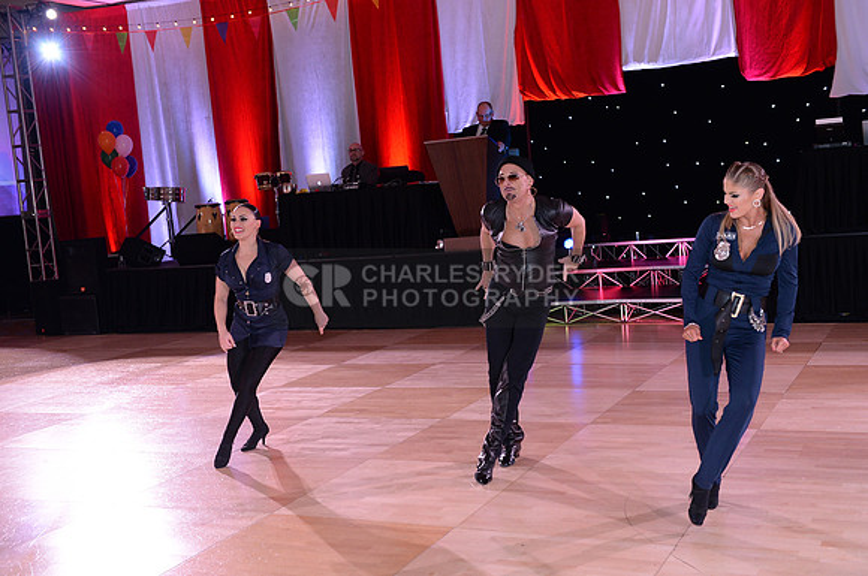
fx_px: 1156
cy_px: 288
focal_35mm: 48
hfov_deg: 41.2
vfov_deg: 28.0
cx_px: 434
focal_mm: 48
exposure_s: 1/250
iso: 1600
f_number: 4.5
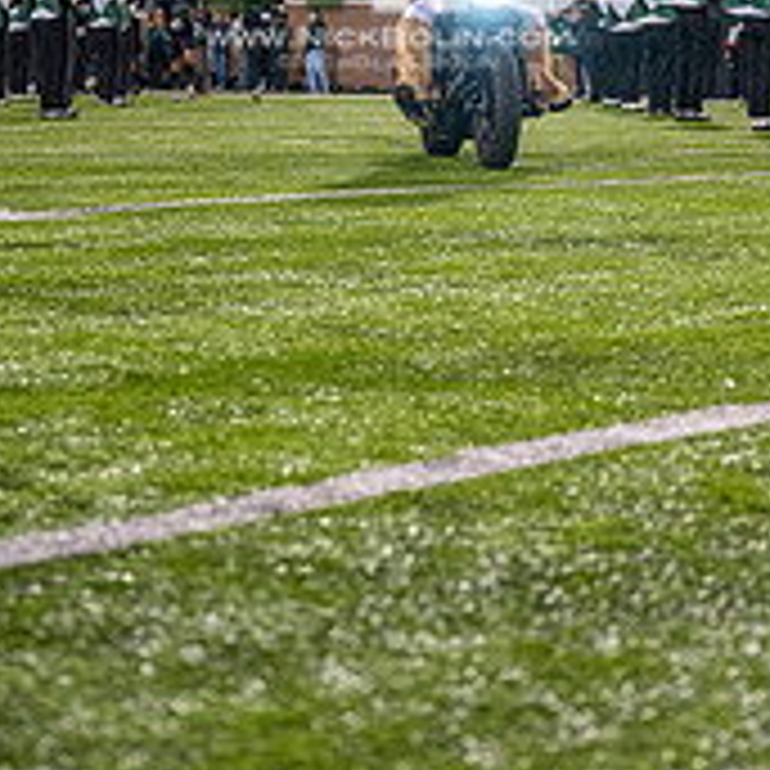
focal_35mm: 94
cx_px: 387
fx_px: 2366
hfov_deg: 18.5
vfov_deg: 17.9
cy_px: -59
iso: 1250
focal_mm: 42
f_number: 3.2
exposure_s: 1/500
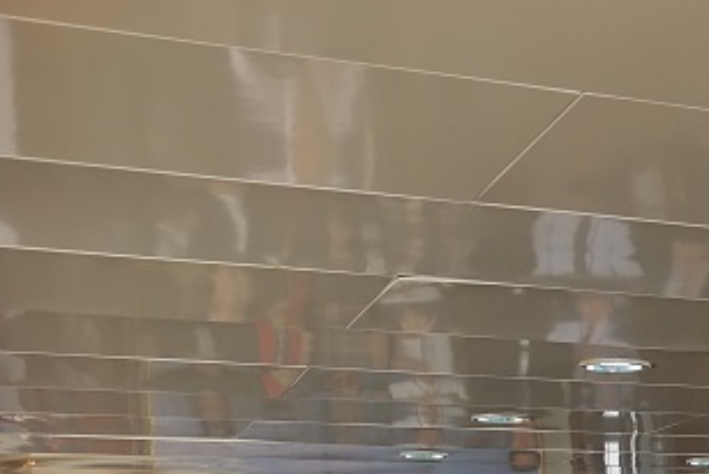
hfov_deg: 21.4
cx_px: 1014
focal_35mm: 82
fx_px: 1616
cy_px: 768
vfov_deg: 15.1
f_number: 2.8
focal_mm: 8.8
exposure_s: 1/40
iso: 125
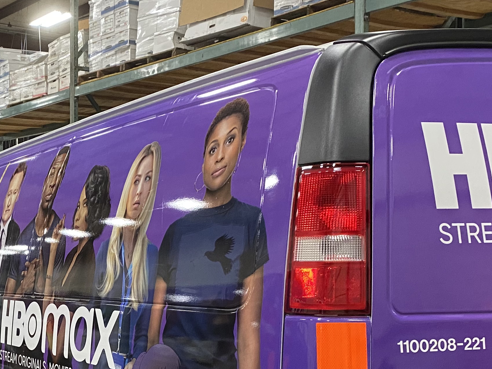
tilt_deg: -3.2
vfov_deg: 23.3
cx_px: 36
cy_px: 303
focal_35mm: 62
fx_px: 881
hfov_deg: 29.7
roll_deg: +0.1
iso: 320
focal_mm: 4.25
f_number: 1.8
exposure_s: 1/60
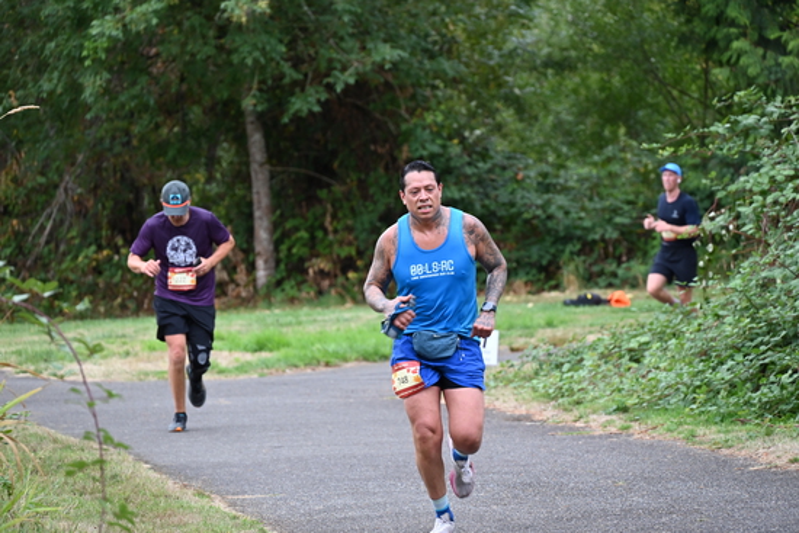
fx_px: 4440
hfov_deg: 10.3
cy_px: 266
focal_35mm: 200
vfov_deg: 6.9
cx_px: 400
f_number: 6.3
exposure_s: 1/250
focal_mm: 200
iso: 800
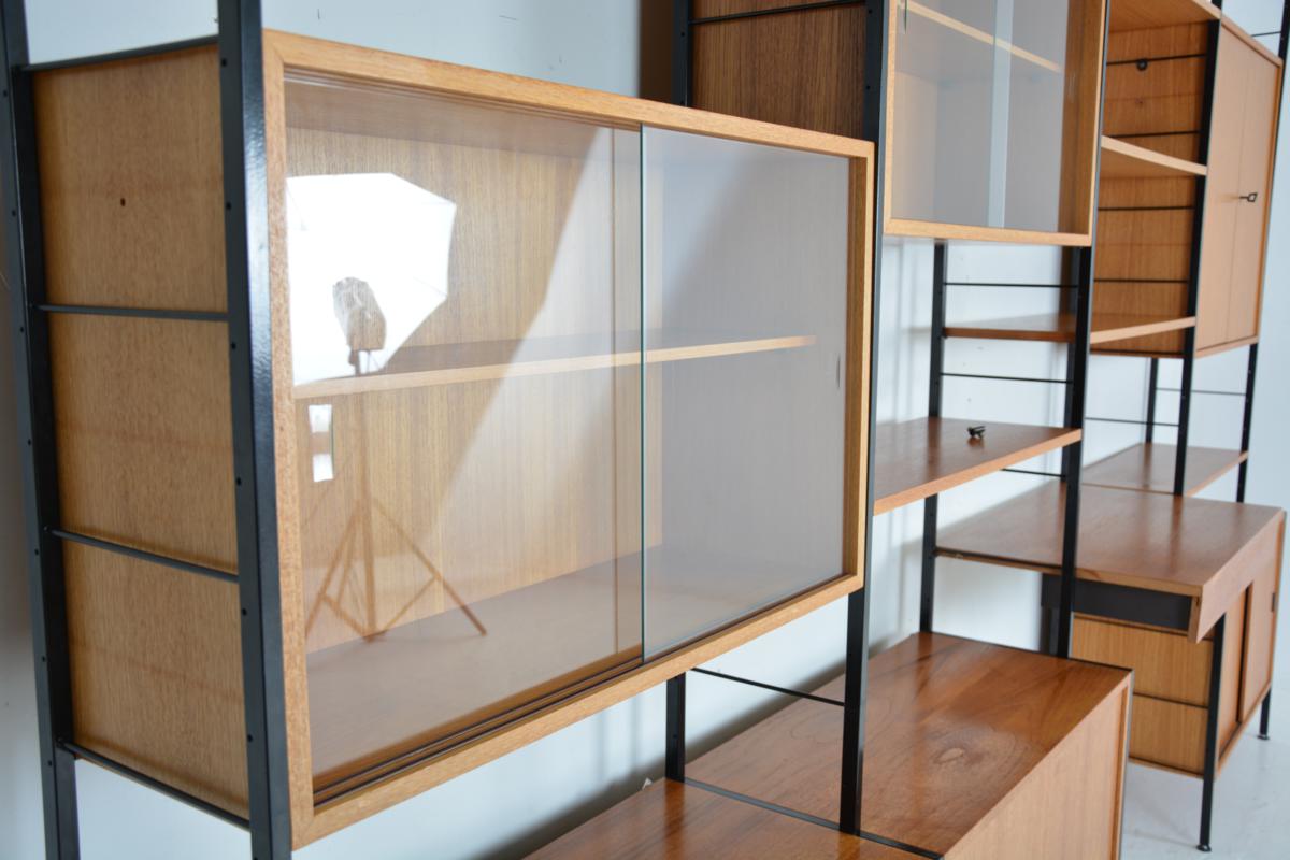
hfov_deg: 57.2
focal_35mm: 33
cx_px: 645
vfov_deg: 40.0
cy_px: 430
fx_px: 1182
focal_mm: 22
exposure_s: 1/125
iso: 250
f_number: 4.5
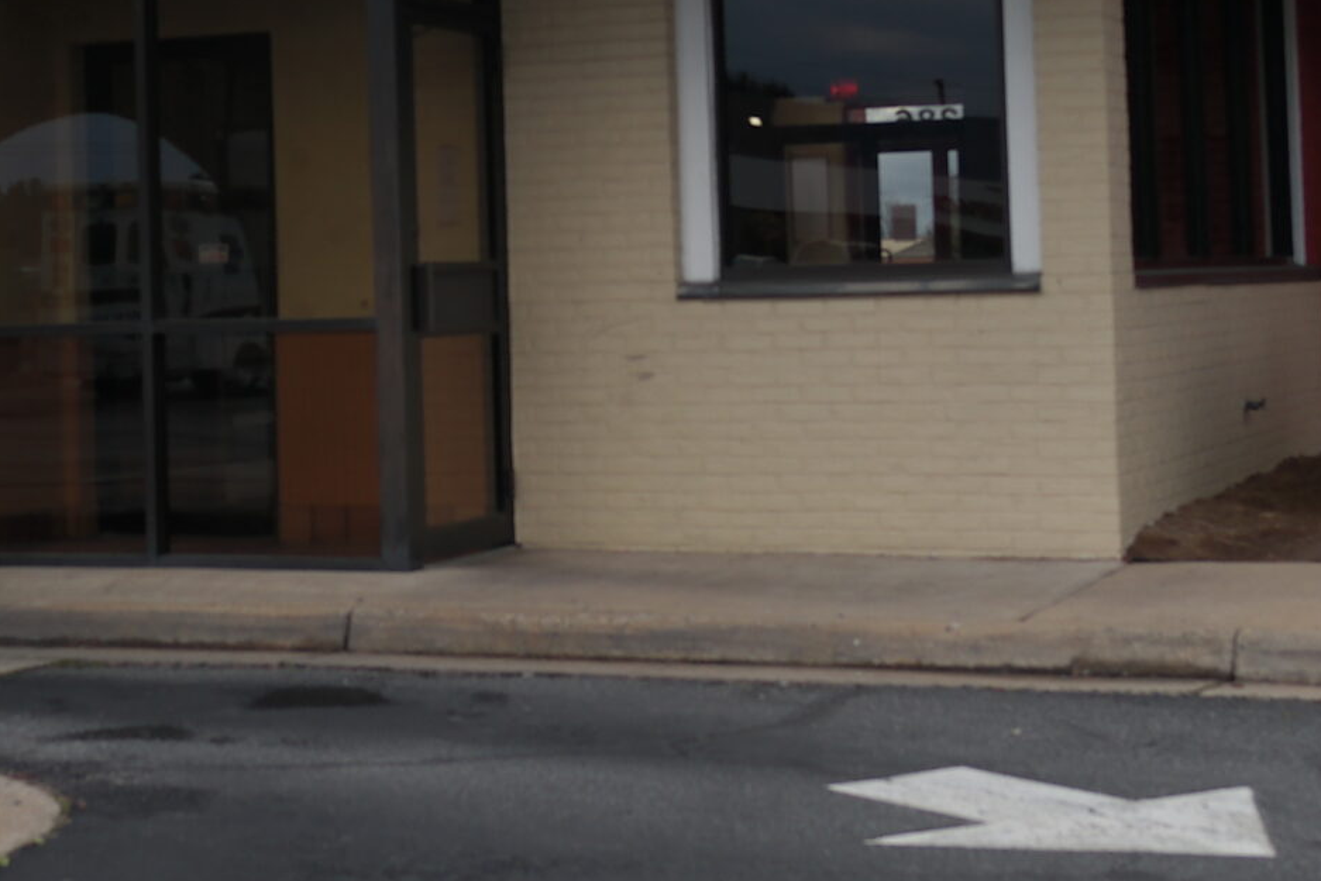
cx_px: 357
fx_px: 3009
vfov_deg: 16.5
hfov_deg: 24.5
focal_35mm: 82
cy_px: 136
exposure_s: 1/100
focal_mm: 20
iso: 100
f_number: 4
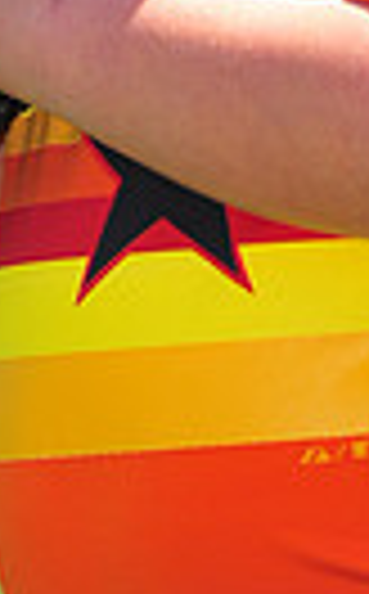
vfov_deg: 2.5
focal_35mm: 830
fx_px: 13414
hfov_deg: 1.6
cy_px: -477
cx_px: 364
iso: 200
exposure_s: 1/800
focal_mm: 185
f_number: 4.5
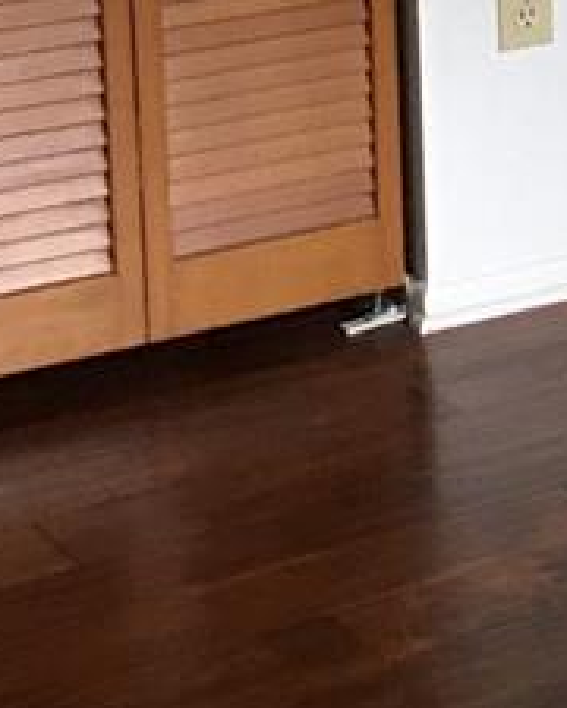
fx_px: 3167
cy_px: -252
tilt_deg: -8.8
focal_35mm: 151
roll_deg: +0.0
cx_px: 1043
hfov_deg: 9.7
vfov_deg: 12.3
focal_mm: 4.15
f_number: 2.2
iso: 80
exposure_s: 1/15
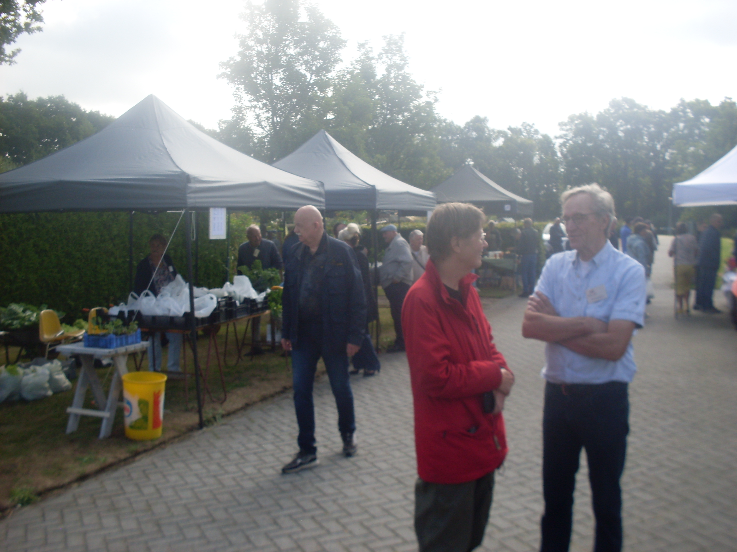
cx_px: 368
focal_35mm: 38
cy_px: 276
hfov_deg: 49.0
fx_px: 809
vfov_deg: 37.7
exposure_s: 1/90
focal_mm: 6.3
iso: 80
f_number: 8.4
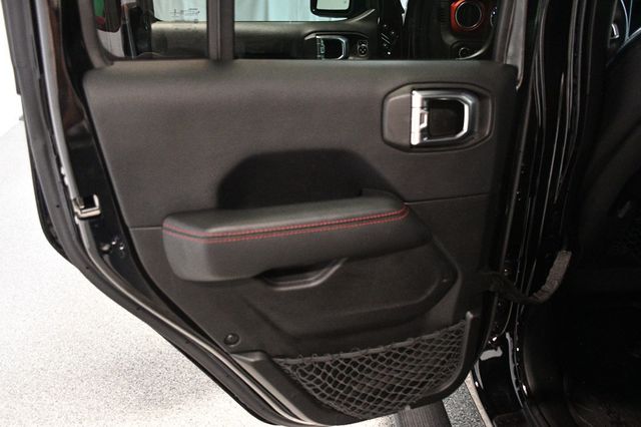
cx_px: 320
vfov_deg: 39.9
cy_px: 214
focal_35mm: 33
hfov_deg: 57.2
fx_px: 587
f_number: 3.5
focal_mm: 22
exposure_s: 1/60
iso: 5000
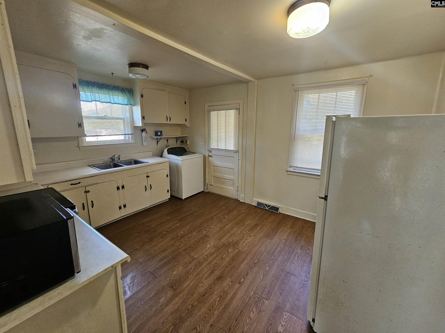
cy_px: 166
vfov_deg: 89.9
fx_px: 167
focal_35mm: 13
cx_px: 222
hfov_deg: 106.2
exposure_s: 1/60
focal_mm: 2.2
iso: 320
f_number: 2.2
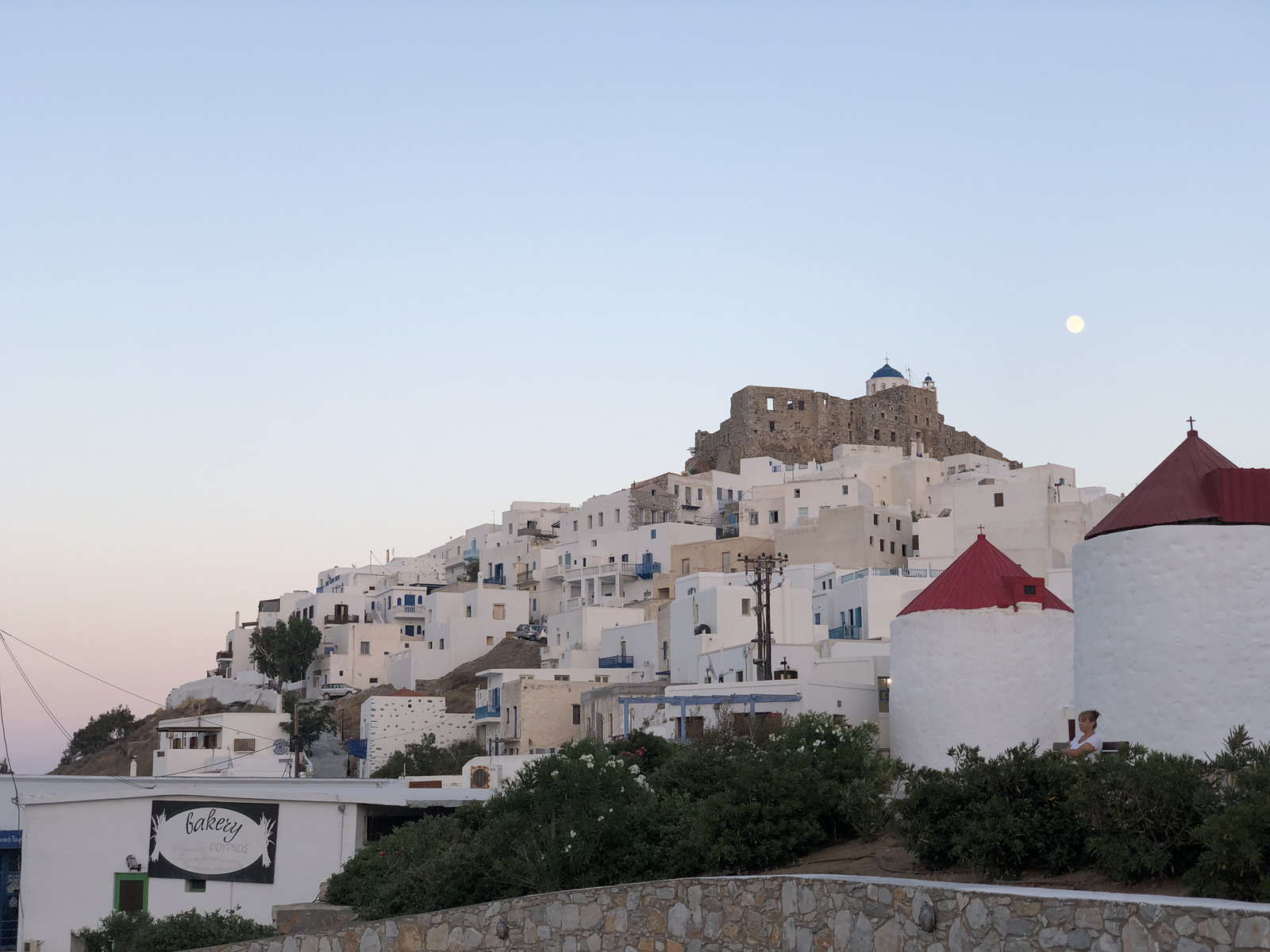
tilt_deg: +11.7
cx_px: 635
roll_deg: +1.1
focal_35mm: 52
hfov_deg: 36.8
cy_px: 476
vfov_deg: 28.0
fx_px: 1908
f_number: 2.4
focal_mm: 6
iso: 16
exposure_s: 1/121
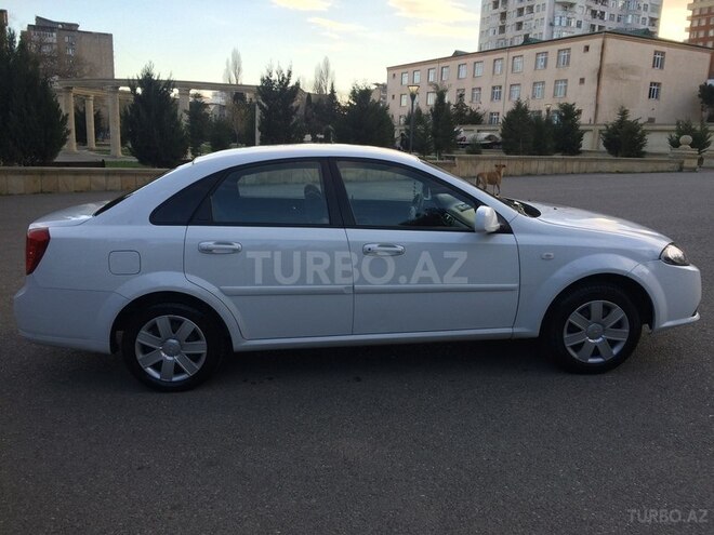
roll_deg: -4.8
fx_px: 598
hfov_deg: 61.7
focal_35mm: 29
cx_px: 357
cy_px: 268
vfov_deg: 48.2
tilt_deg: -12.3
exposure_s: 1/342
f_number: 2.2
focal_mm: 4.15
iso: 32
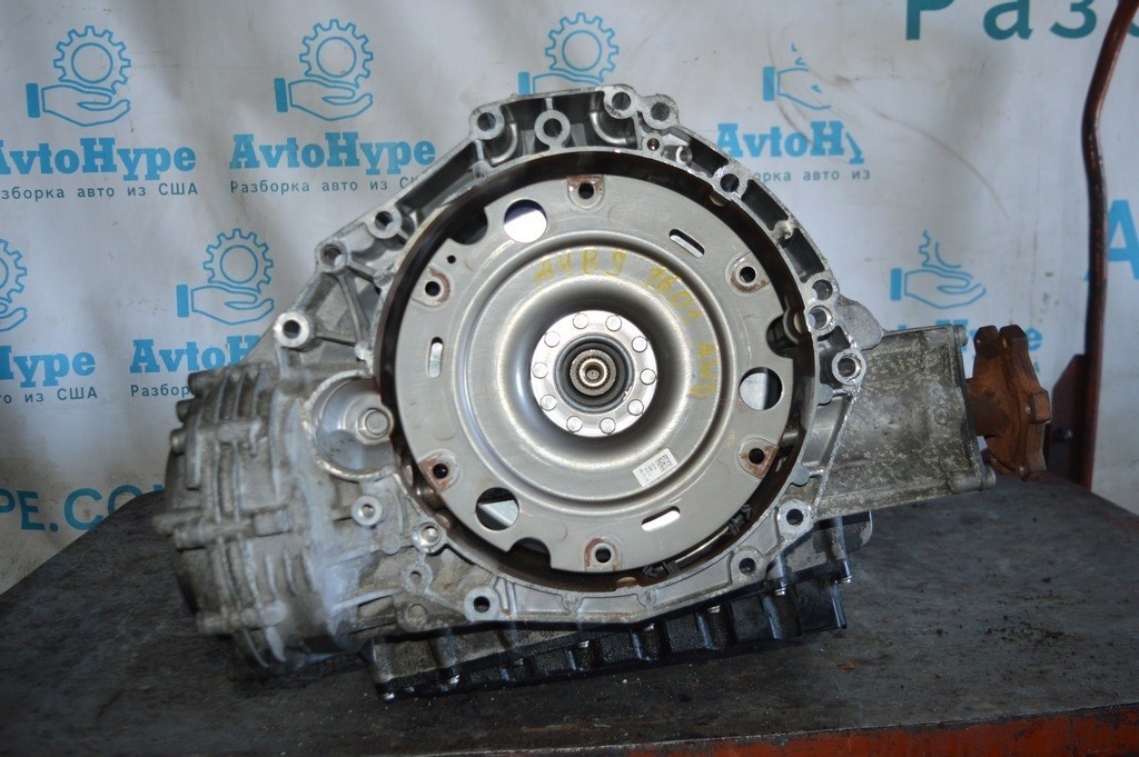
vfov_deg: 36.8
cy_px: 378
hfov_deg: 53.2
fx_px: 1138
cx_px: 570
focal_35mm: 36
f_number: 4
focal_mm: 24
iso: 900
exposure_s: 1/60
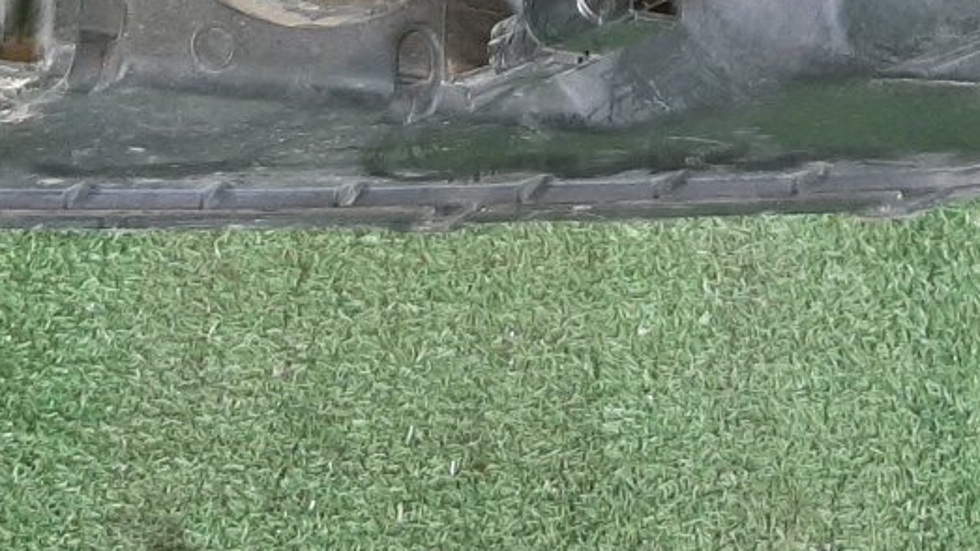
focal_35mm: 78
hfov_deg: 27.1
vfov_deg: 14.0
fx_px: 2027
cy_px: -392
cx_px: 628
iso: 222
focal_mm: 3.93
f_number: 1.7
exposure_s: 1/50
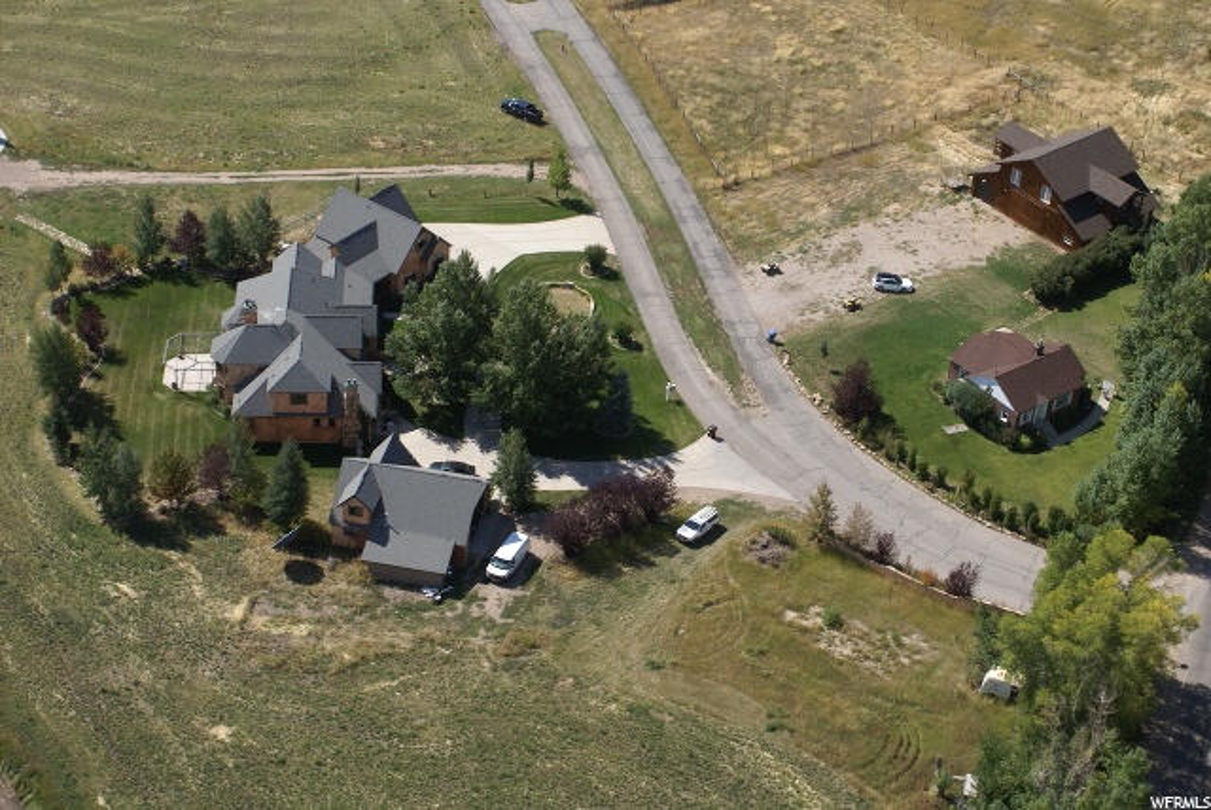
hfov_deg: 33.4
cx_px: 606
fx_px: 2020
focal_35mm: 60
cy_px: 405
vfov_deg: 22.7
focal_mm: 40
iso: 100
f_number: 13
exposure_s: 1/100
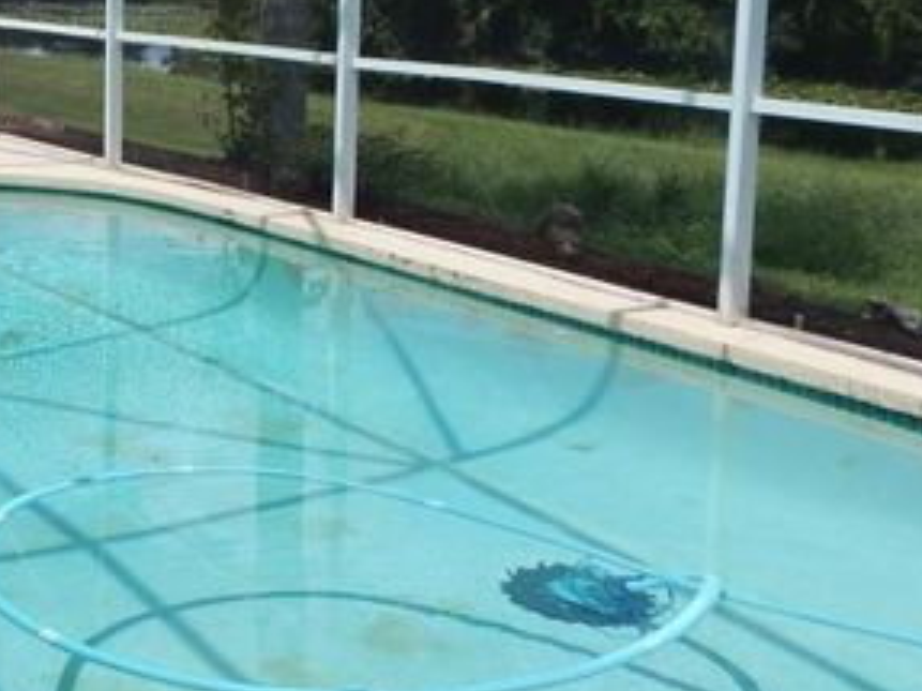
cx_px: -88
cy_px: 112
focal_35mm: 54
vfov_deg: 26.4
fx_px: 1438
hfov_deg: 31.6
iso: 125
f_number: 6
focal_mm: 4
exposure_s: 1/500
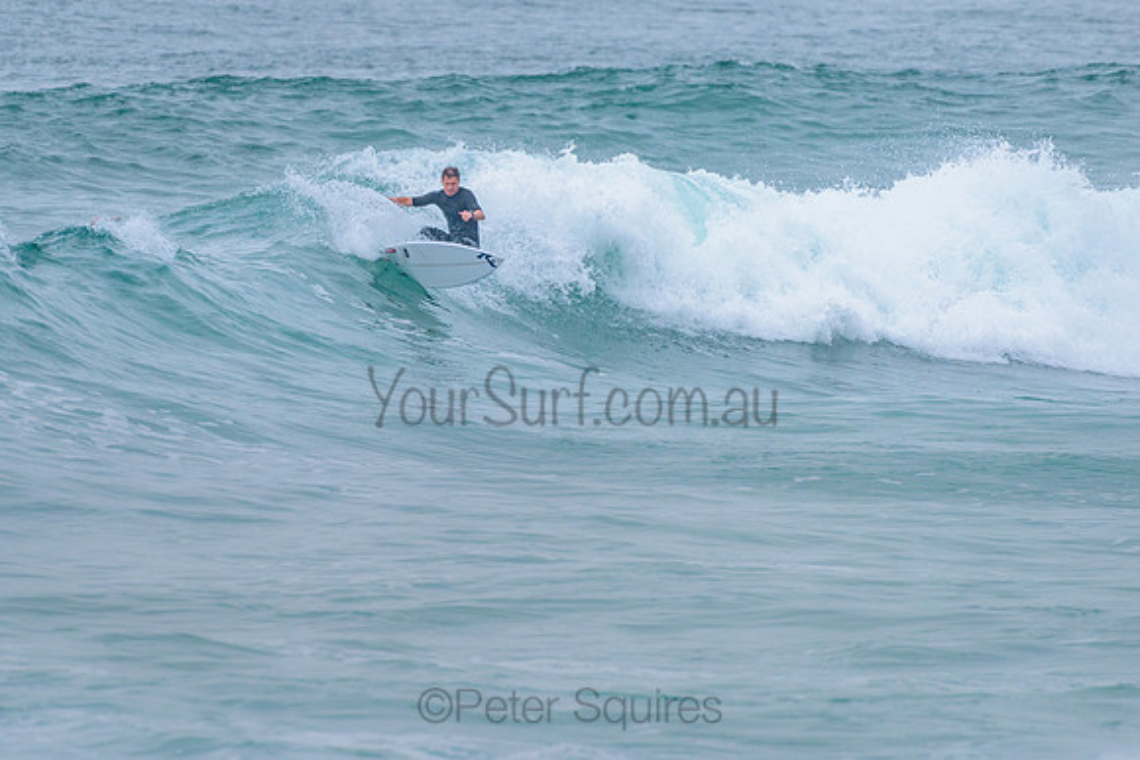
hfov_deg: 3.4
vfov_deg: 2.2
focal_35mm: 612
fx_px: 19382
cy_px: 295
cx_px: 442
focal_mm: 500
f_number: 5.6
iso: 1400
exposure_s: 1/2000
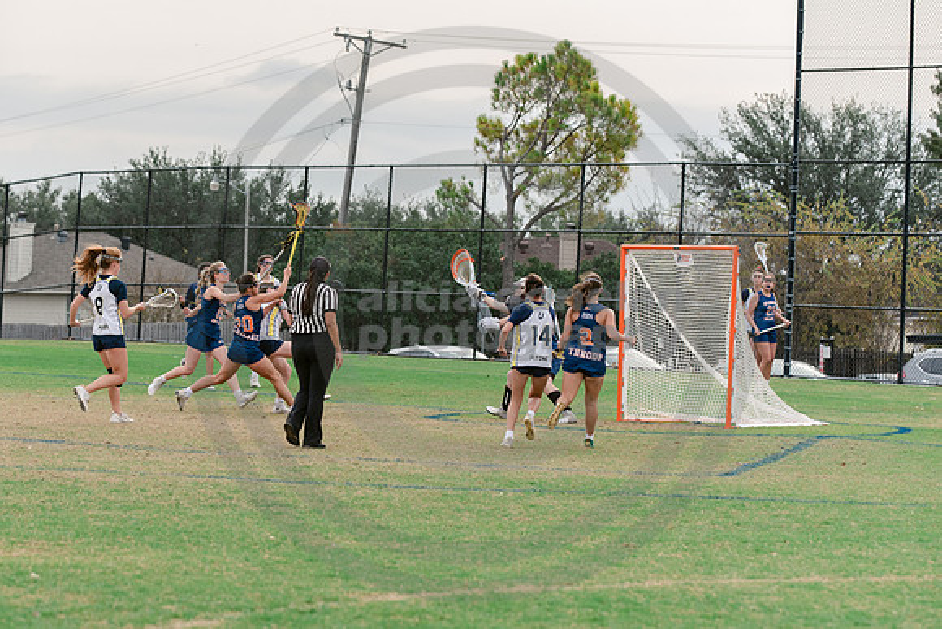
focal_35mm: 153
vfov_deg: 9.0
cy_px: 334
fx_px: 4006
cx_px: 321
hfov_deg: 13.4
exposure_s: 1/1250
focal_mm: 105
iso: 250
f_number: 3.5
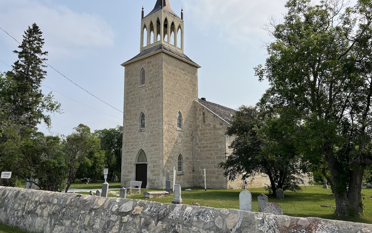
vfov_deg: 44.5
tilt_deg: +13.2
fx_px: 284
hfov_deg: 66.5
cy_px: 106
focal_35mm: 28
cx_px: 187
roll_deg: -1.0
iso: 50
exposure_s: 1/9434
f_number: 1.5
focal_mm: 5.7
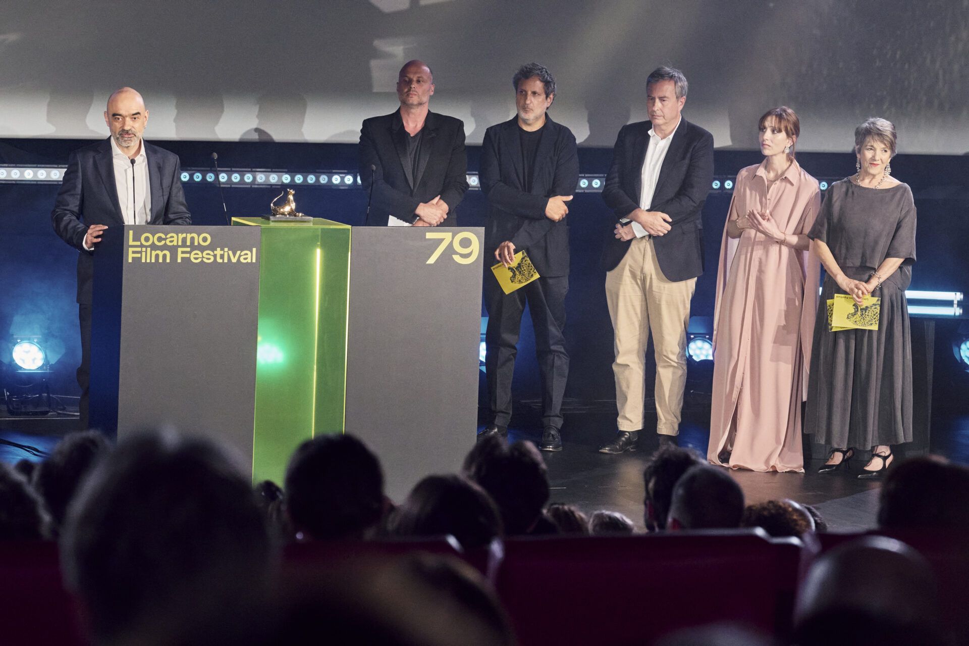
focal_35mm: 150
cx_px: 484
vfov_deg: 9.1
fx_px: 4036
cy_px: 323
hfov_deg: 13.7
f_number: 5
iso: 4000
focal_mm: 100
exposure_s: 1/160
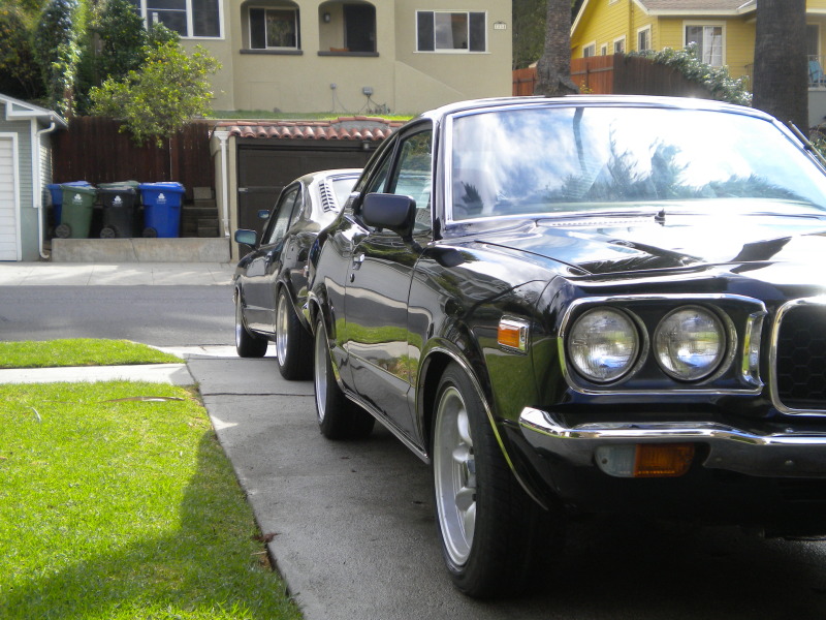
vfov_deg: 28.0
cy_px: 310
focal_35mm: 52
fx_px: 1241
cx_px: 413
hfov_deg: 36.8
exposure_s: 1/500
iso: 154
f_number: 3.9
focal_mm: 9.3
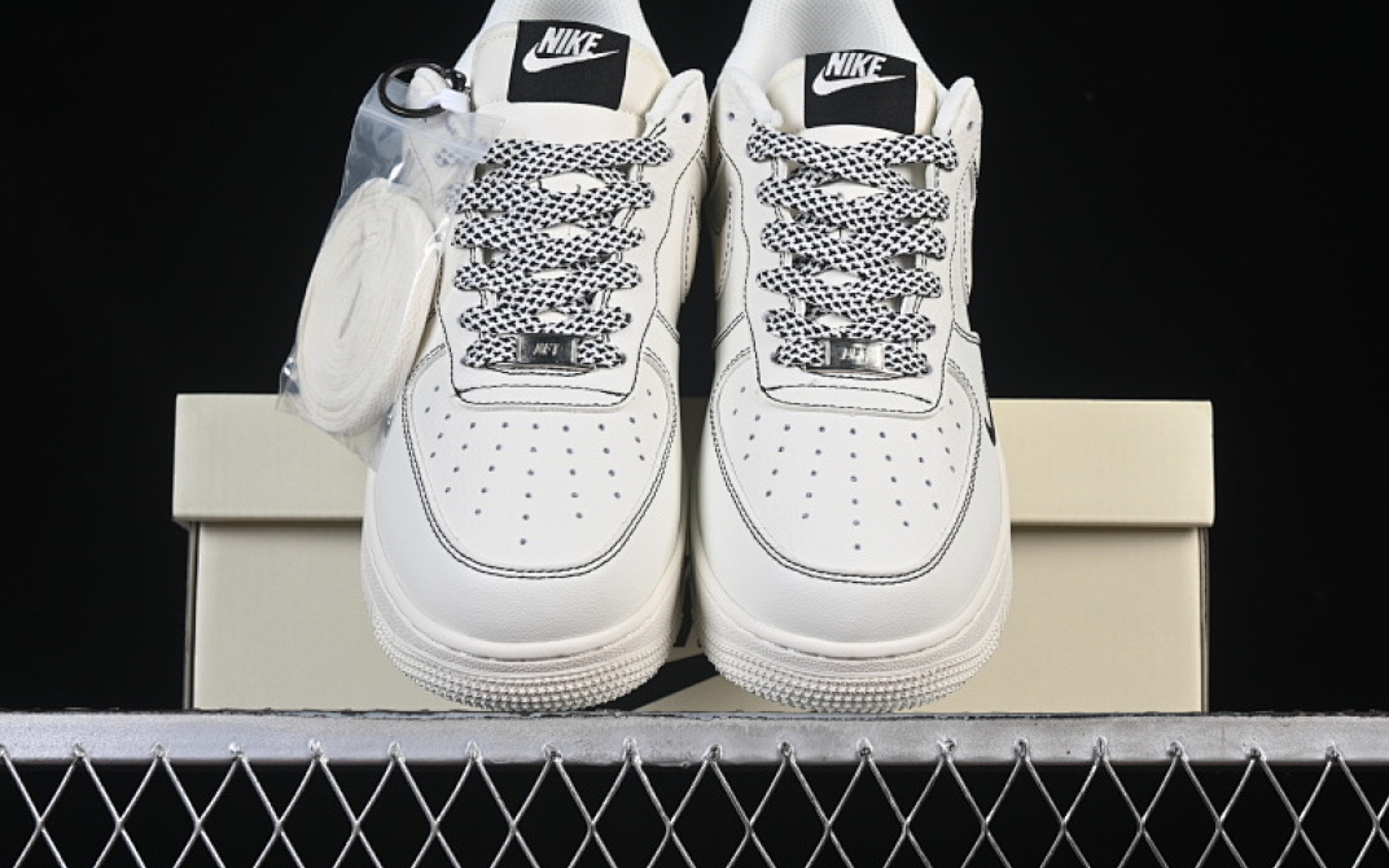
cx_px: 691
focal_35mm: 77
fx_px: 2915
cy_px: 425
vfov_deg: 16.9
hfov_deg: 26.8
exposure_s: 1/80
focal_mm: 50
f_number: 8
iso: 160
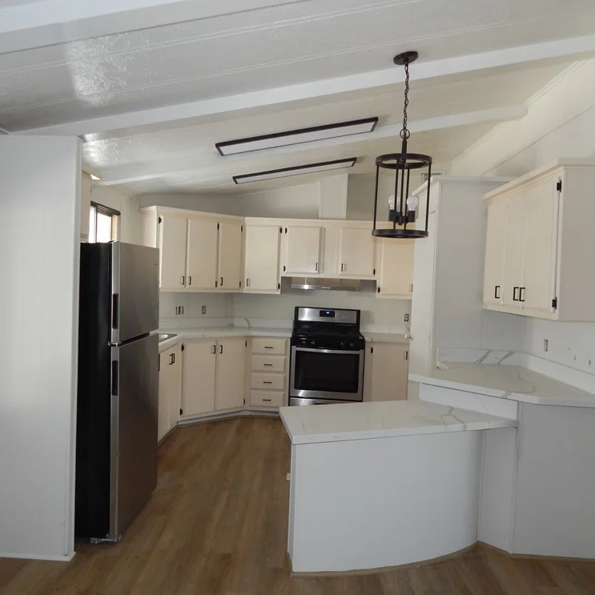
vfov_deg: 57.3
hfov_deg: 57.1
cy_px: 293
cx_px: 259
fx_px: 545
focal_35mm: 28
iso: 200
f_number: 3
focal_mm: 4
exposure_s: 1/30
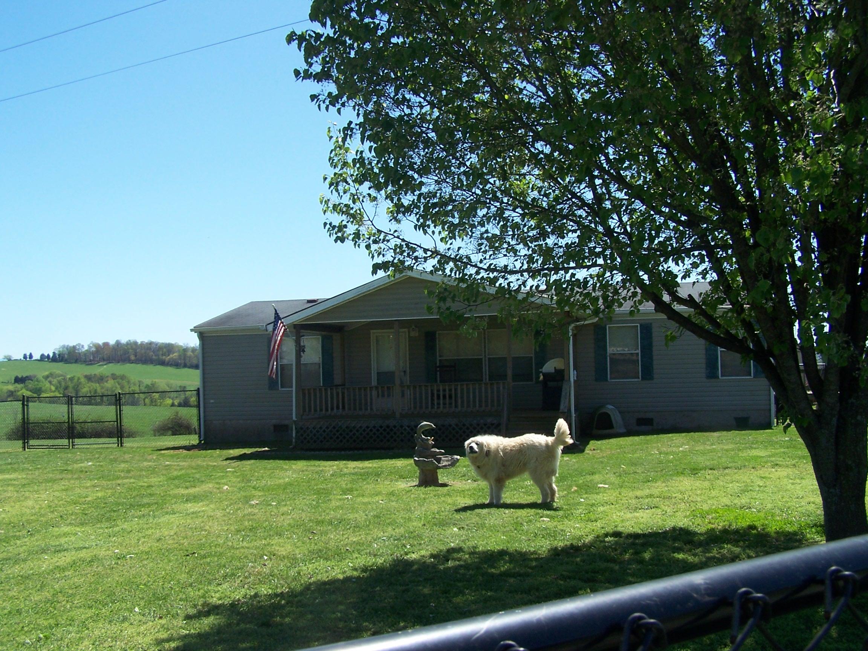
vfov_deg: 37.7
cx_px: 434
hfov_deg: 49.0
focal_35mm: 38
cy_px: 326
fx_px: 953
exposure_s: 1/500
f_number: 4
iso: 80
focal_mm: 6.3
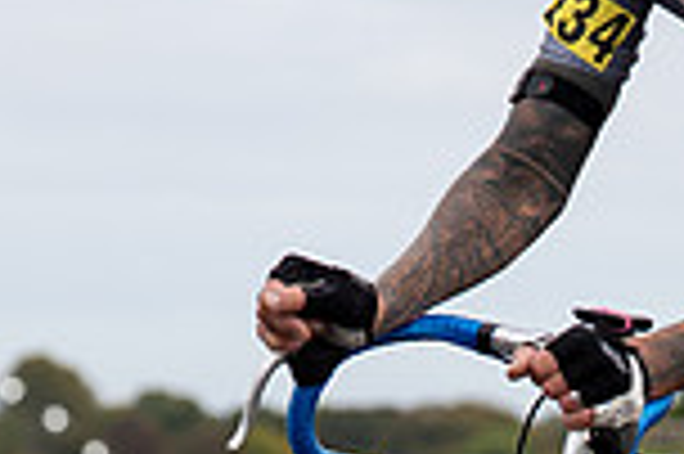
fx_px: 8389
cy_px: 461
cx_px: 536
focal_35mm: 442
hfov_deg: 4.7
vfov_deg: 3.1
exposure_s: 1/1000
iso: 125
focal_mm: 70
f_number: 3.5
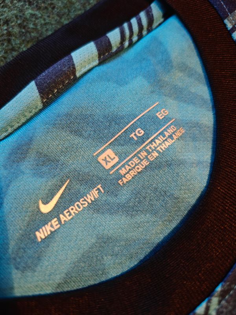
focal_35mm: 23
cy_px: 158
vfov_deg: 73.9
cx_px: 118
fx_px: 209
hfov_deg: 58.9
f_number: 1.6
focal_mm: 6.06
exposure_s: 1/33
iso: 1000
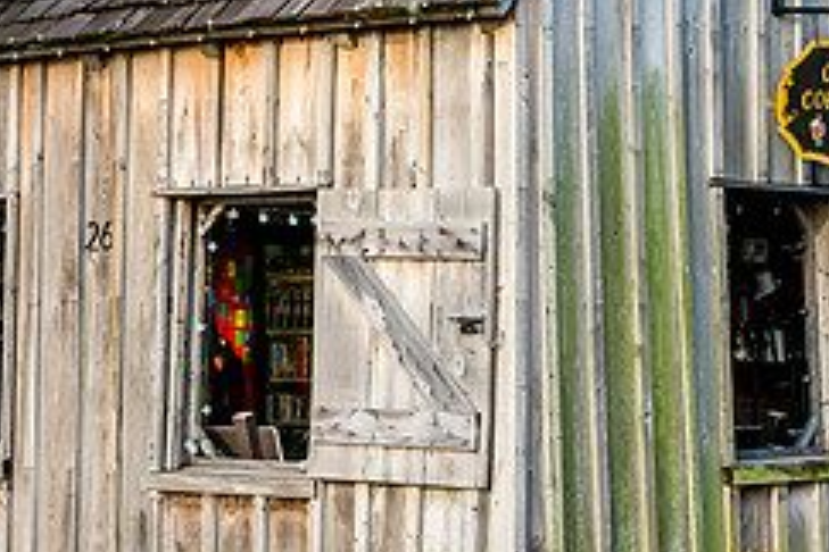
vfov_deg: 11.0
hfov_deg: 16.5
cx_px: 297
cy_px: 179
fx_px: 2855
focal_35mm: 124
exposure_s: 1/1250
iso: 3200
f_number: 9
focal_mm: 52
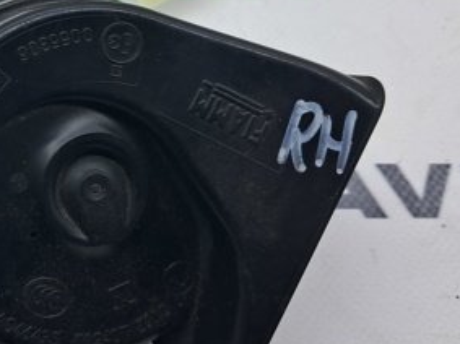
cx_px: 44
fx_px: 810
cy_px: 142
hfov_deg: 30.3
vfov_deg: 24.0
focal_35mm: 61
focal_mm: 4
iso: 50
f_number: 1.8
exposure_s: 1/100
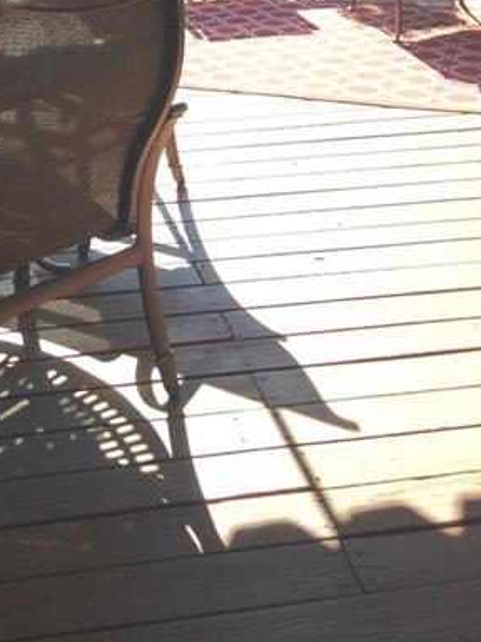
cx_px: 137
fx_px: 1223
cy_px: 17
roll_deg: +0.6
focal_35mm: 66
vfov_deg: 27.8
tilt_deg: -16.9
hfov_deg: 22.1
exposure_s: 1/421
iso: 50
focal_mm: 4.12
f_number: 2.4
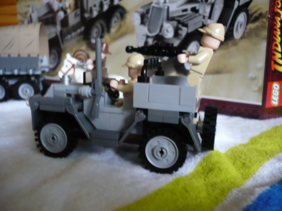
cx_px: 141
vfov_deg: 40.7
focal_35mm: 35
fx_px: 285
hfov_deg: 52.6
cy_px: 106
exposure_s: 1/13
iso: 200
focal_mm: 5.8
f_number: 2.8
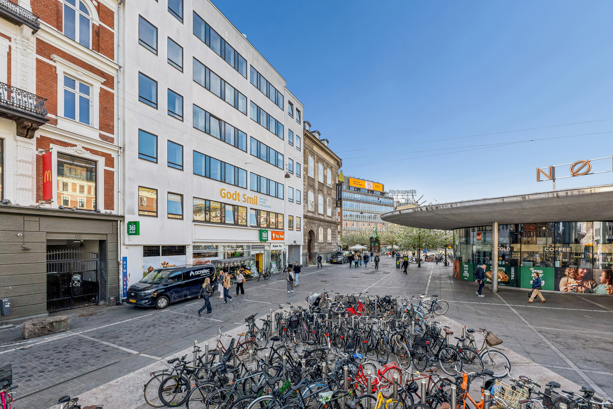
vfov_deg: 77.3
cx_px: 306
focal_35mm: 15
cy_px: 204
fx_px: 255
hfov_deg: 100.4
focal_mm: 10
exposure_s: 1/320
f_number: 8
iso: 200
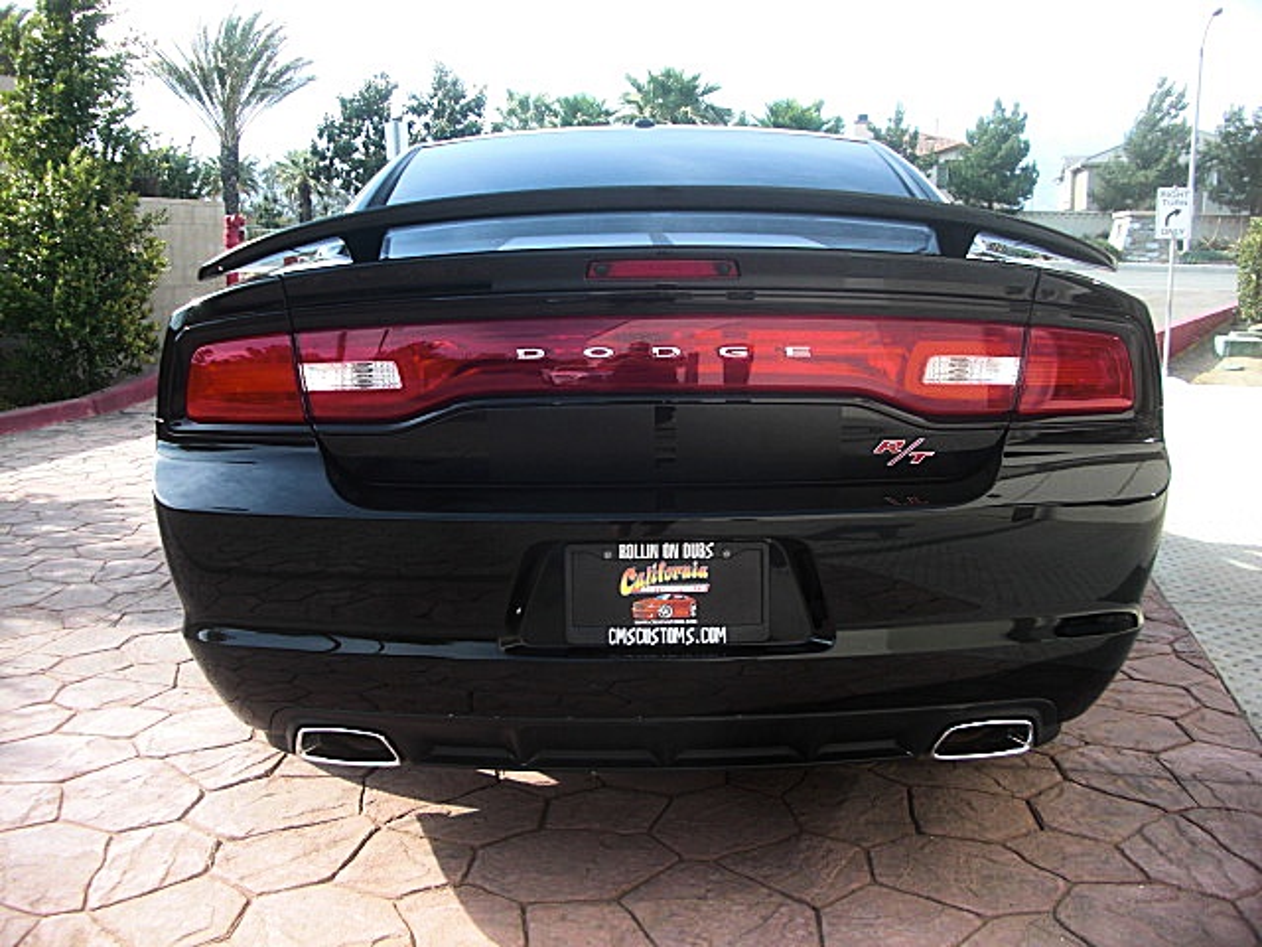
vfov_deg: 39.7
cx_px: 631
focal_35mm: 36
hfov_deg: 51.4
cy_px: 474
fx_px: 1312
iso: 50
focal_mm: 6.3
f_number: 2.8
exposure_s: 1/200
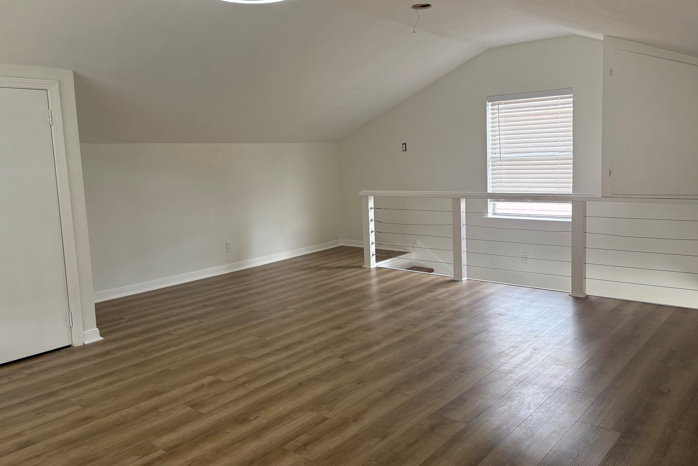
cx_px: 352
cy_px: 216
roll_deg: +2.6
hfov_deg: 65.5
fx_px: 543
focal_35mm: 28
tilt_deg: -6.7
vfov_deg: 46.4
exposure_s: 1/121
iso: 100
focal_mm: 5.96
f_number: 1.6
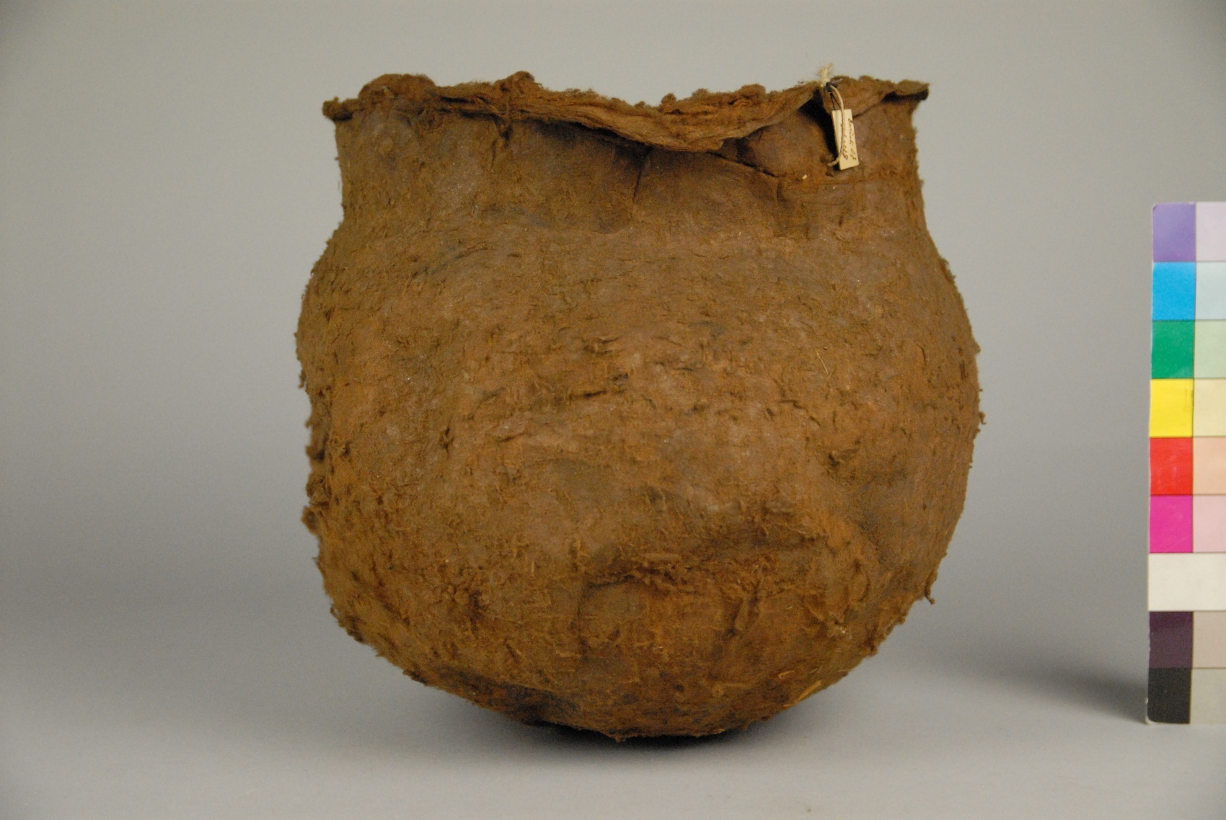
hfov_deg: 35.0
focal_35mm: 57
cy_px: 410
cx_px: 613
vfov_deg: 23.8
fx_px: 1943
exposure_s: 1/500
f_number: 3.5
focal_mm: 38
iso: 1600
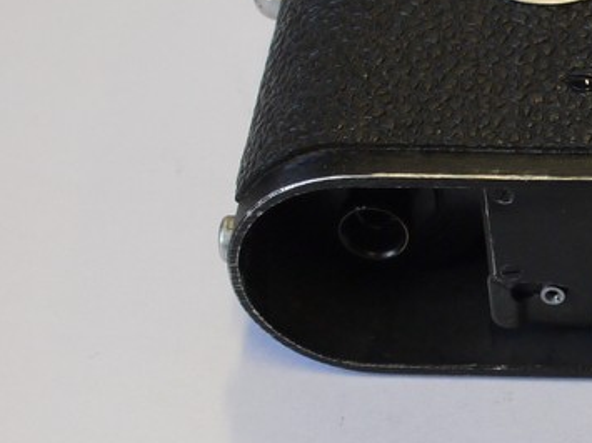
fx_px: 3471
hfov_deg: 9.5
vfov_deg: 7.3
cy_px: 246
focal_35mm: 203
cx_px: 892
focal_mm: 30
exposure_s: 1/40
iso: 400
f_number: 8
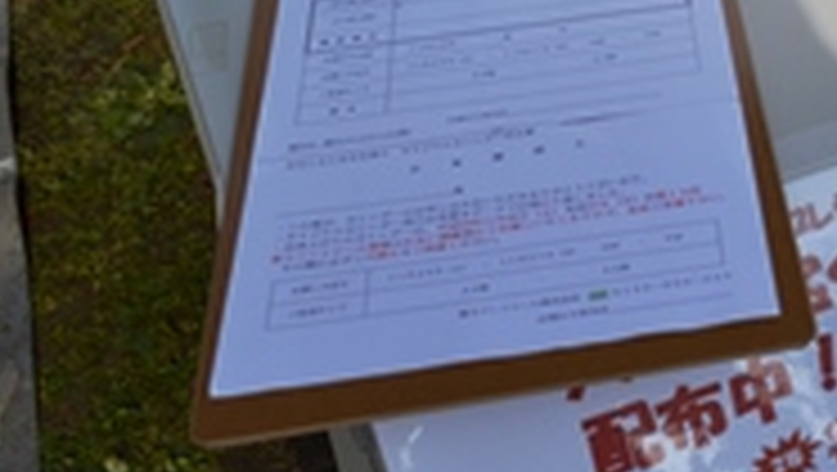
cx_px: 864
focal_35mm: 83
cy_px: 22
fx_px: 1844
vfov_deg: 14.4
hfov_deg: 24.3
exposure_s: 1/320
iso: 100
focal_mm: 22
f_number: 9
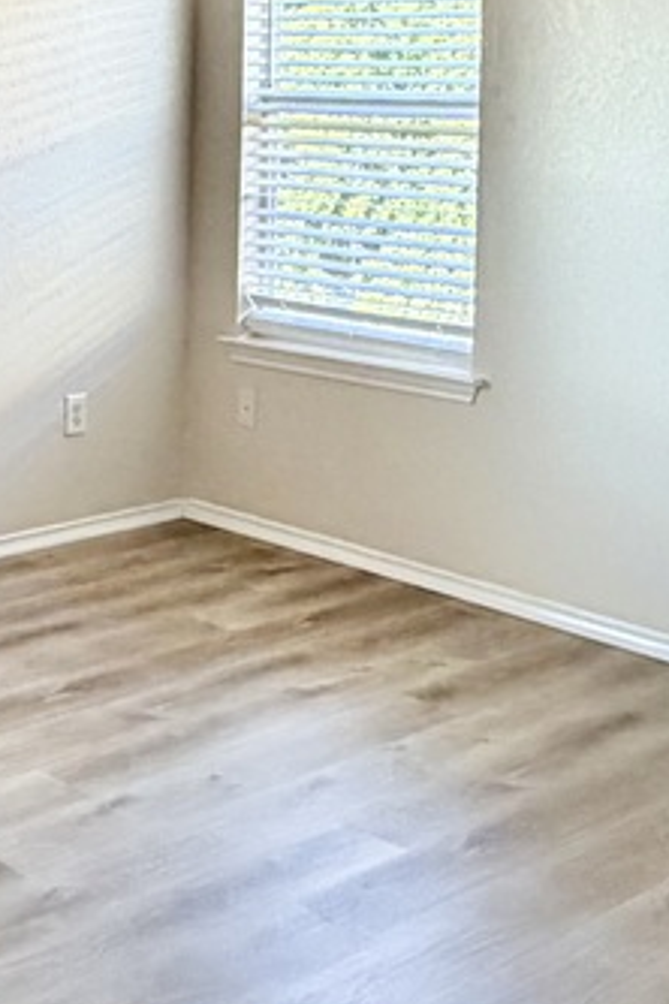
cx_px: 151
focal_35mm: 63
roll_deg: -0.6
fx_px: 1756
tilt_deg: -1.2
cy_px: 121
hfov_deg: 21.3
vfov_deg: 30.6
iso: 320
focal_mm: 2.22
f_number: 2.2
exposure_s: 1/112
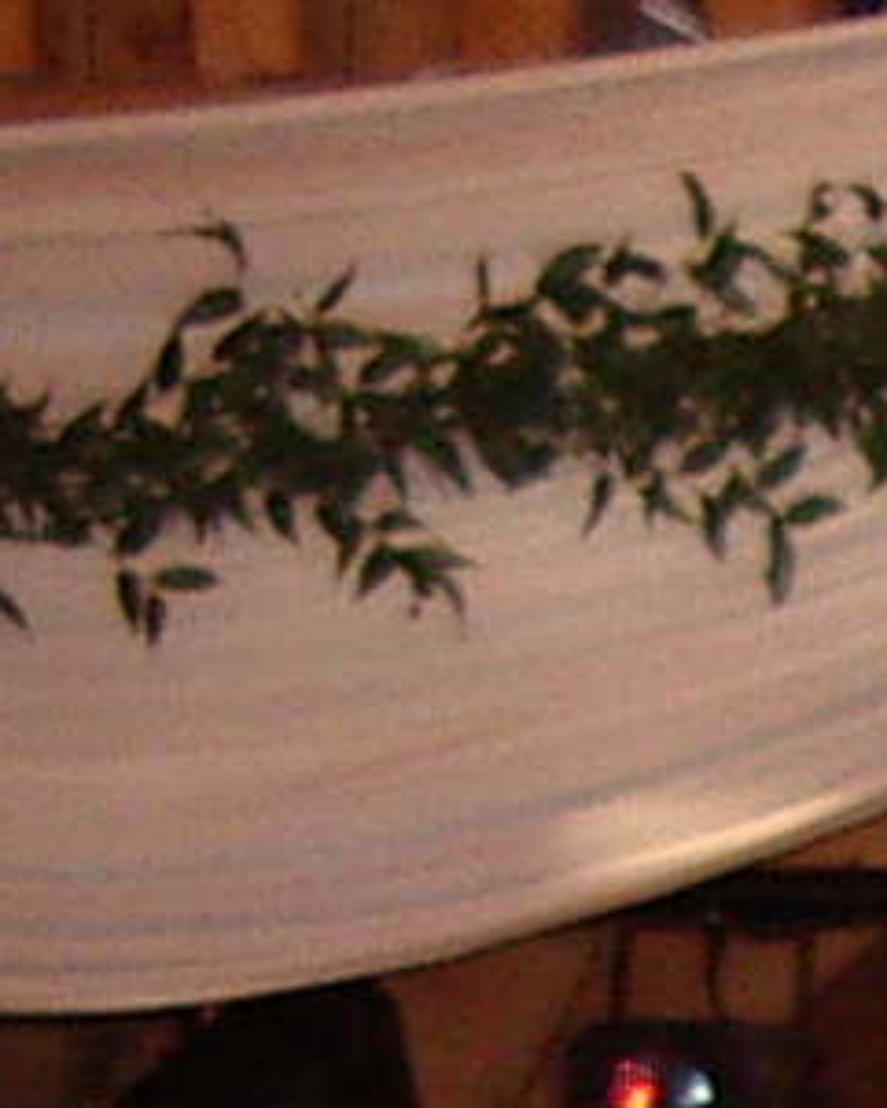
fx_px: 8265
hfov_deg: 5.8
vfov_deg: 7.4
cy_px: 2120
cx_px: 2580
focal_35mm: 252
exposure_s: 1/60
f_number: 2.6
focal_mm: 5.8
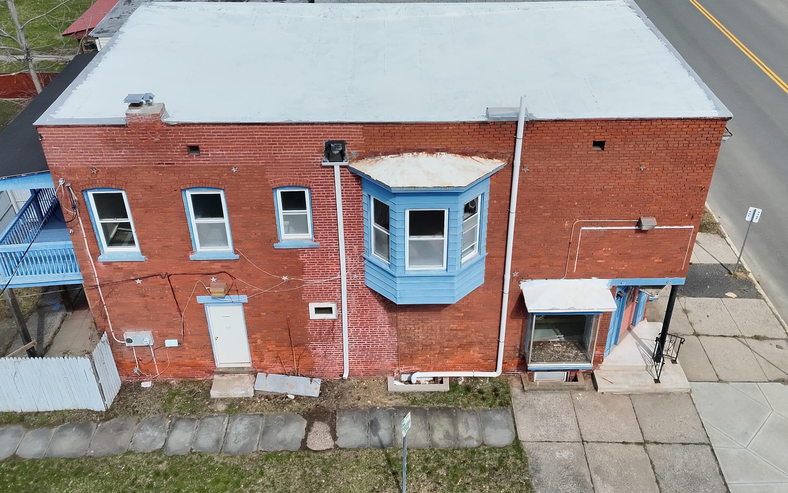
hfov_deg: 58.1
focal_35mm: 33
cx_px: 396
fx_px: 709
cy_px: 155
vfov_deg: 37.8
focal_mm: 6.72
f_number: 1.7
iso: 260
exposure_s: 1/6000
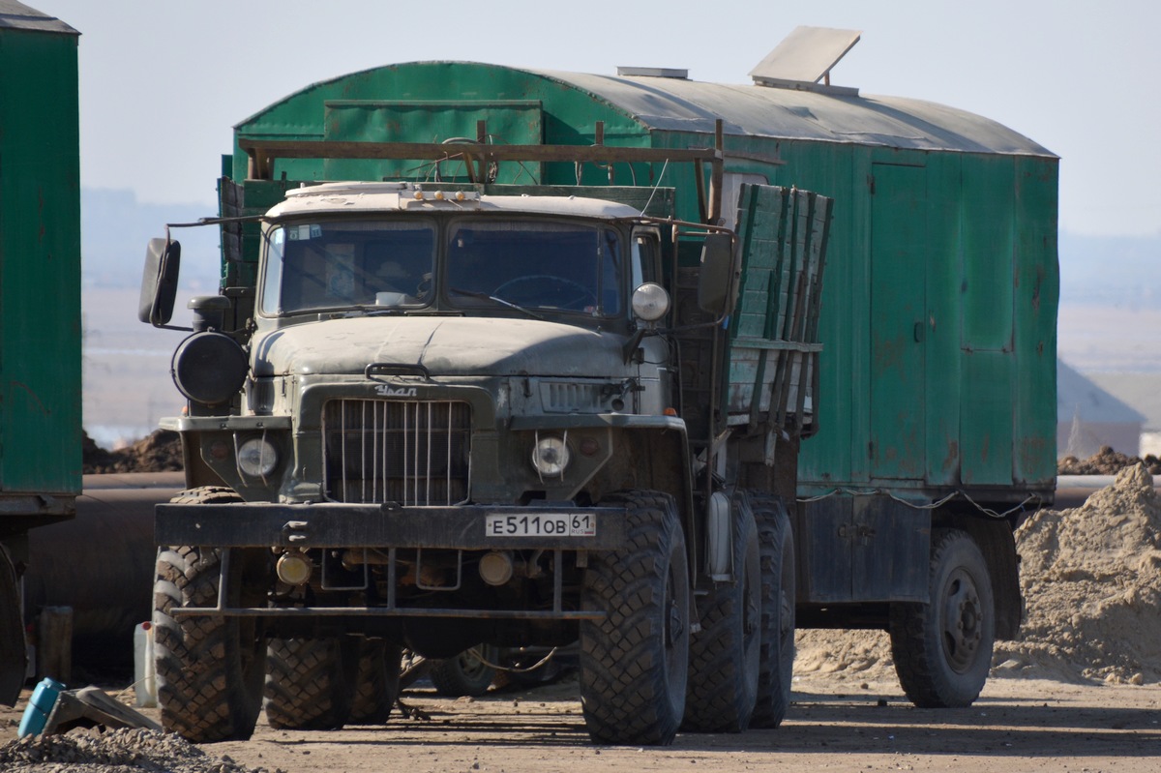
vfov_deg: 4.4
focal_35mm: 315
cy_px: 386
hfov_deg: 6.5
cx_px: 580
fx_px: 10154
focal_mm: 210
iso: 200
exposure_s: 1/500
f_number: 6
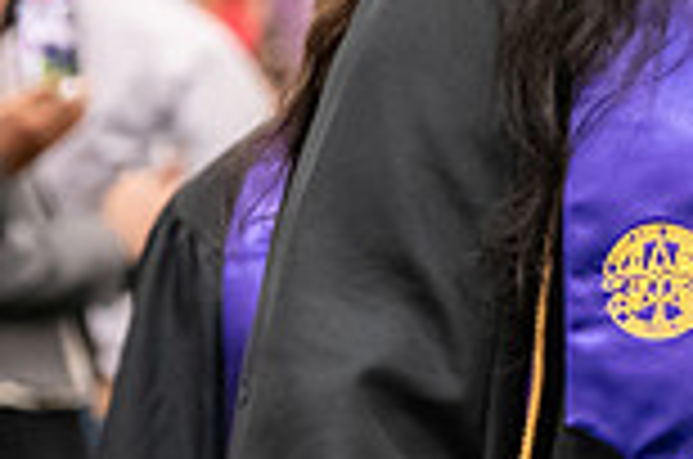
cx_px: 837
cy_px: -124
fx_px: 9067
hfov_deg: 4.4
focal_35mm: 472
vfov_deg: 2.9
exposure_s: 1/200
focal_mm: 125
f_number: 3.2
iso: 3200
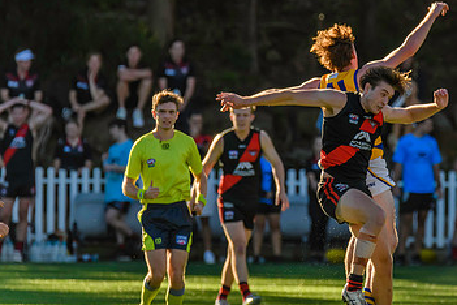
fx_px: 10878
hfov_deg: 2.4
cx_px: 306
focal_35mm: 857
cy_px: 108
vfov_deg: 1.6
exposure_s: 1/2000
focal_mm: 460
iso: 800
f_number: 6.3
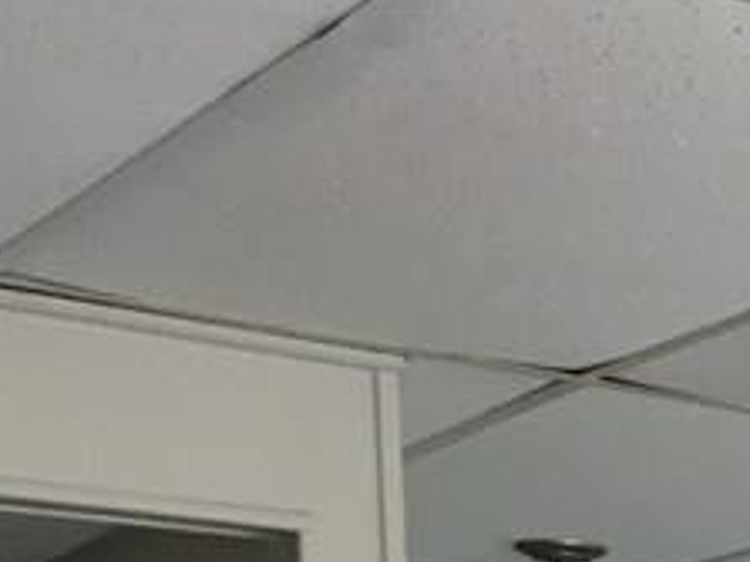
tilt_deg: -3.3
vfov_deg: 10.0
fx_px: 2880
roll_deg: -1.1
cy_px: 1282
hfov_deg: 13.4
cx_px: 1318
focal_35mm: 133
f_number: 2.2
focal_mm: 4.15
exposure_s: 1/30
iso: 40
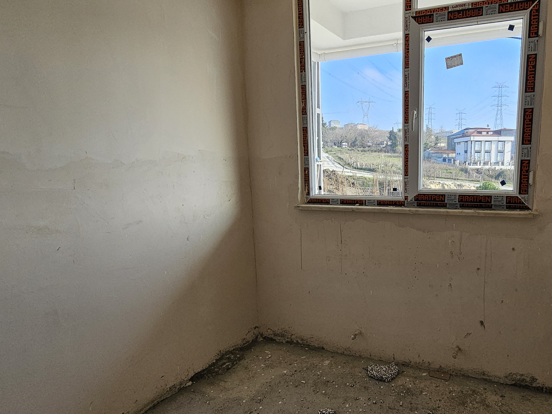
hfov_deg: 73.8
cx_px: 373
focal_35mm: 22
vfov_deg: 60.7
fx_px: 351
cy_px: 241
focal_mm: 2.2
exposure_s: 1/359
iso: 50
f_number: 2.2
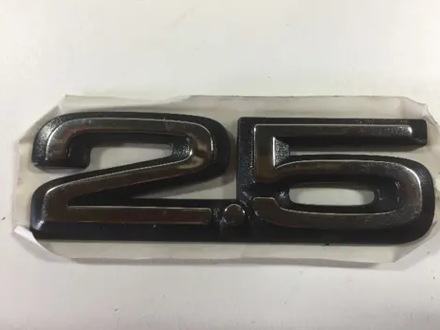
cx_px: 226
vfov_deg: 46.8
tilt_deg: -84.6
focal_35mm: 30
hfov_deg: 60.0
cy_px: 162
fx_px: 381
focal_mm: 4.15
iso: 100
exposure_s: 1/33
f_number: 2.2
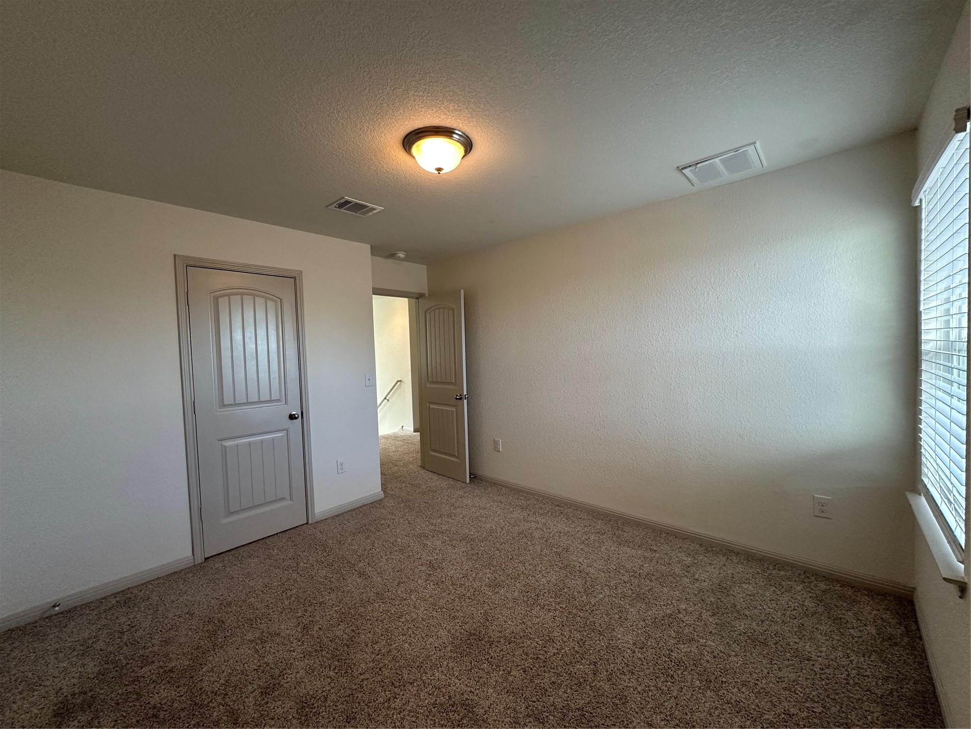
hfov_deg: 102.1
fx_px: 393
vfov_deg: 85.7
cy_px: 364
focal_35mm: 14
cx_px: 486
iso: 250
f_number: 2.2
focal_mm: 2.22
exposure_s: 1/120
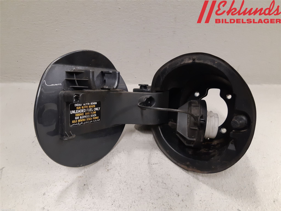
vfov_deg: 53.1
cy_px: 106
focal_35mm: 26
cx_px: 140
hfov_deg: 67.3
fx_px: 211
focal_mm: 3.93
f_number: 1.7
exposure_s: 1/50
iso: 200
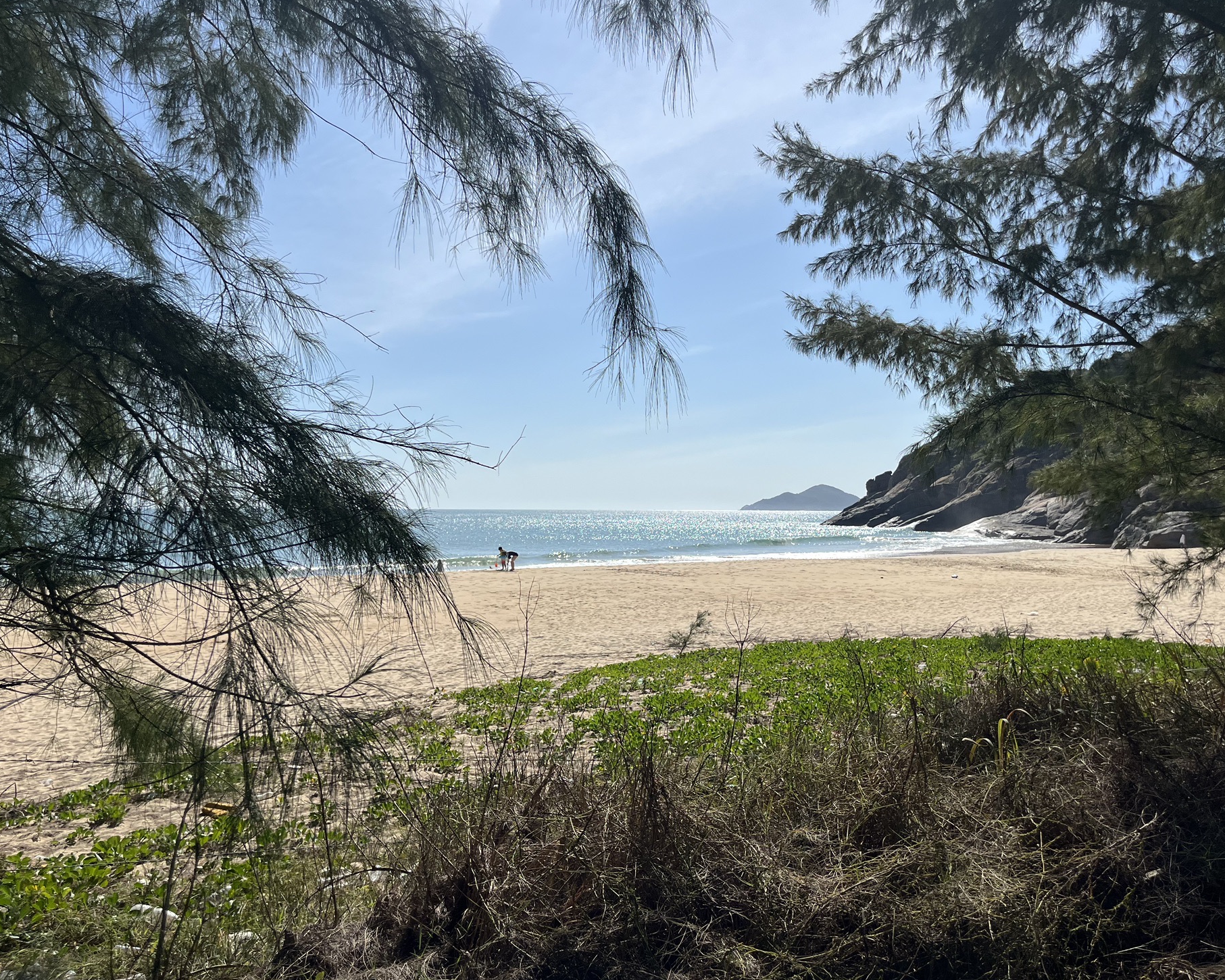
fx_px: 1015
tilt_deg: +2.9
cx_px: 657
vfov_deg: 51.5
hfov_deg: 62.1
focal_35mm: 28
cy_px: 483
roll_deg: +0.3
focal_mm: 5.1
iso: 50
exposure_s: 1/9091
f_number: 1.6
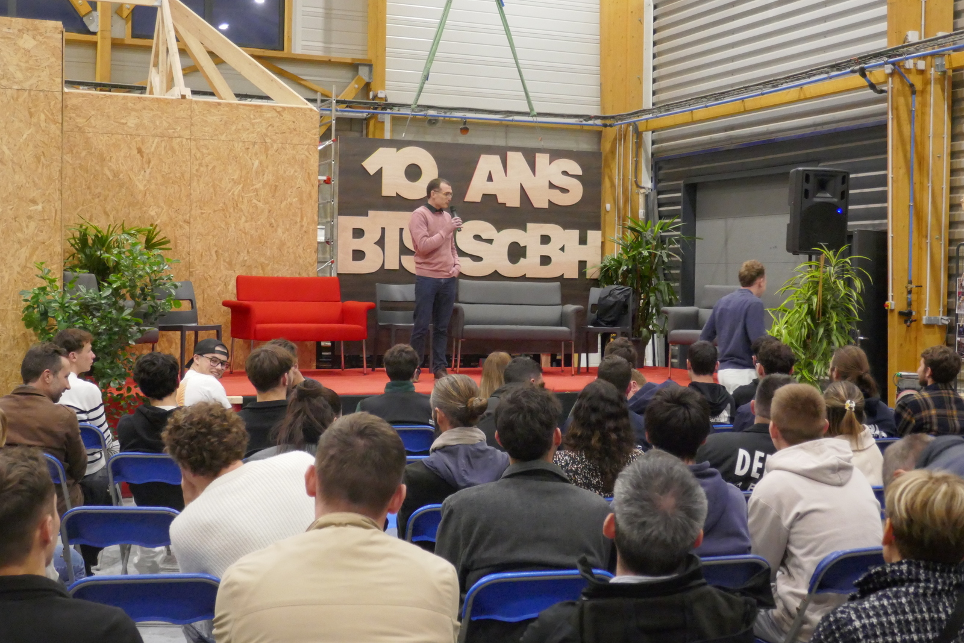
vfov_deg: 28.1
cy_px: 322
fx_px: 1285
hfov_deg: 41.1
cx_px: 482
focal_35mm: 48
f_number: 4
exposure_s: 1/100
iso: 3200
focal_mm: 17.3
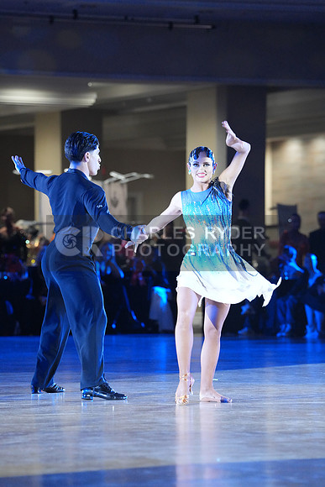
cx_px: 162
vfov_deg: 10.6
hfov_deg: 7.1
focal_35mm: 194
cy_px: 244
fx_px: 2625
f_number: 4.5
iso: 6400
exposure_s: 1/250
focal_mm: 194
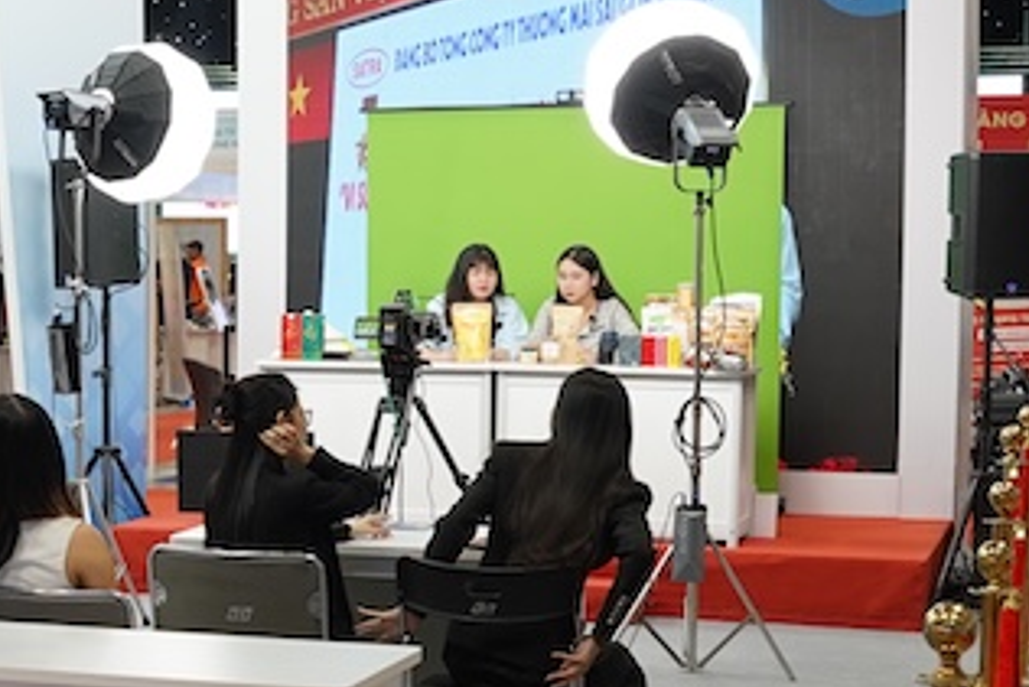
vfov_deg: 14.9
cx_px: -36
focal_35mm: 91
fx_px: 2602
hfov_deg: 21.5
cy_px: 565
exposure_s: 1/100
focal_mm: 24
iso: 500
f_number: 4
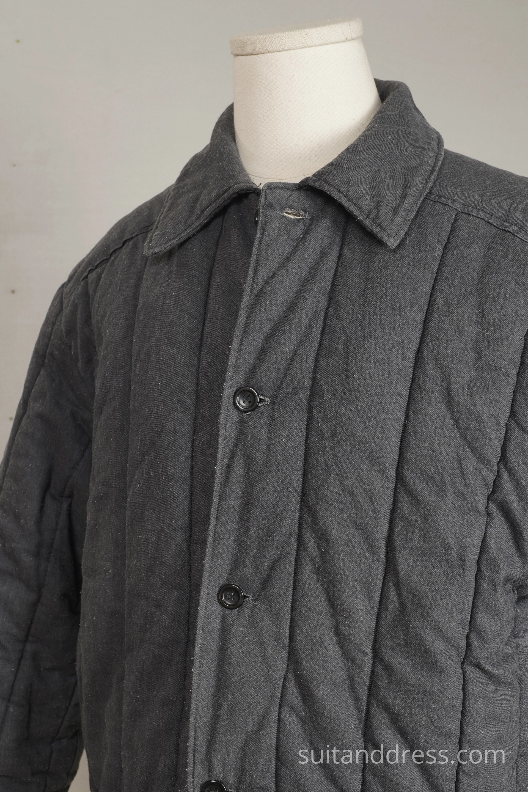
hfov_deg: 28.1
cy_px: 396
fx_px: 1056
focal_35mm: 48
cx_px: 264
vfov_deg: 41.1
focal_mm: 32
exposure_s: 1/8
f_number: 7.1
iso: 400
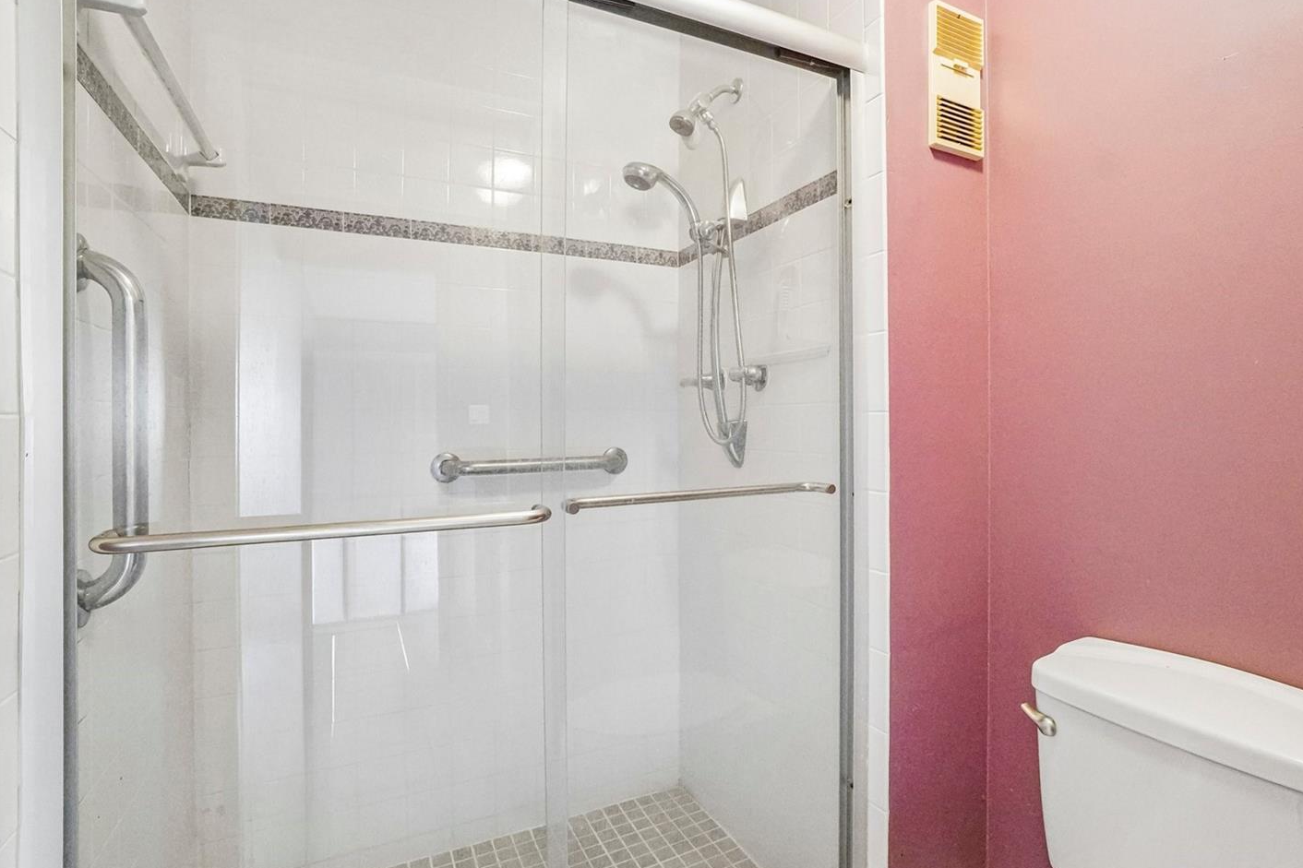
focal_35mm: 17
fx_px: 615
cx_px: 714
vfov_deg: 70.4
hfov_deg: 93.0
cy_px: 436
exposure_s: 1/15
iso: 6400
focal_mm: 10
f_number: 8
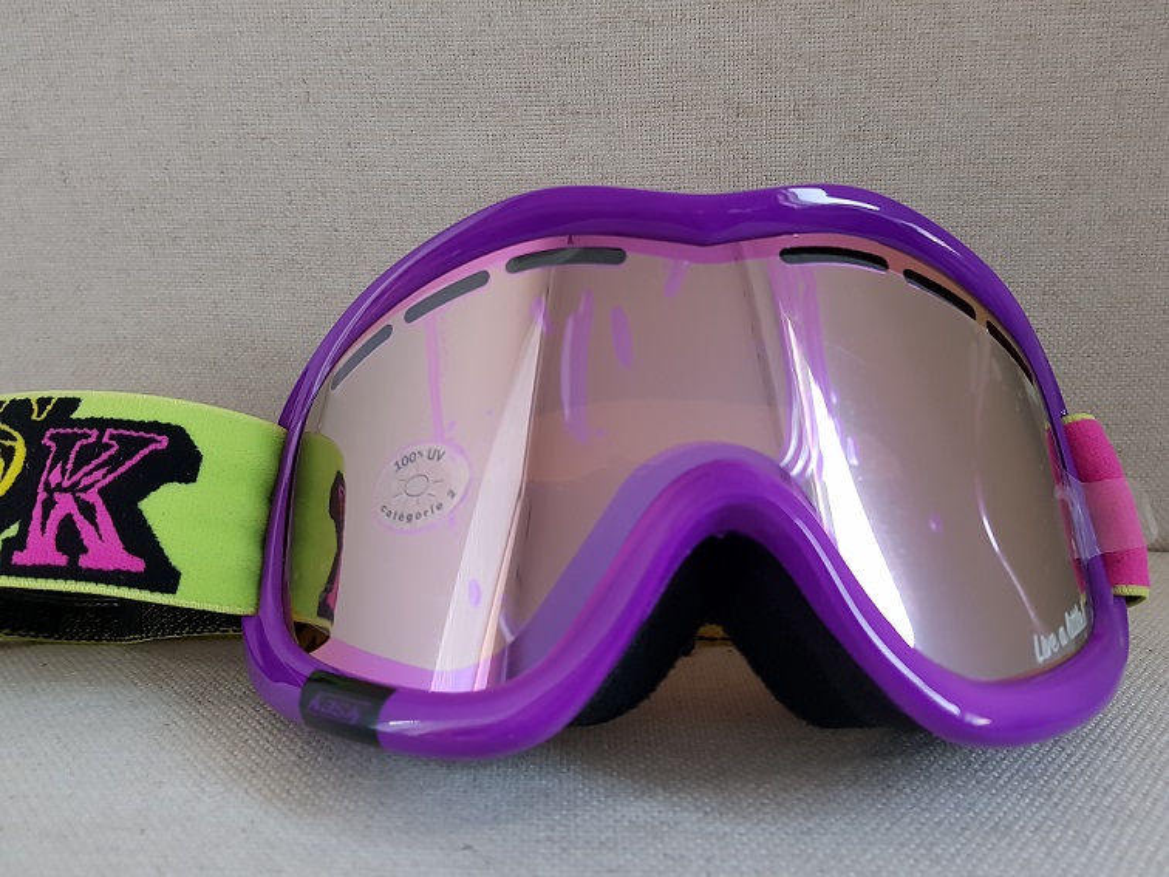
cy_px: 438
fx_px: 878
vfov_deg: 53.1
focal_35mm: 26
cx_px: 584
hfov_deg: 67.3
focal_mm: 4.2
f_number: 1.7
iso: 200
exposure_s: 1/12
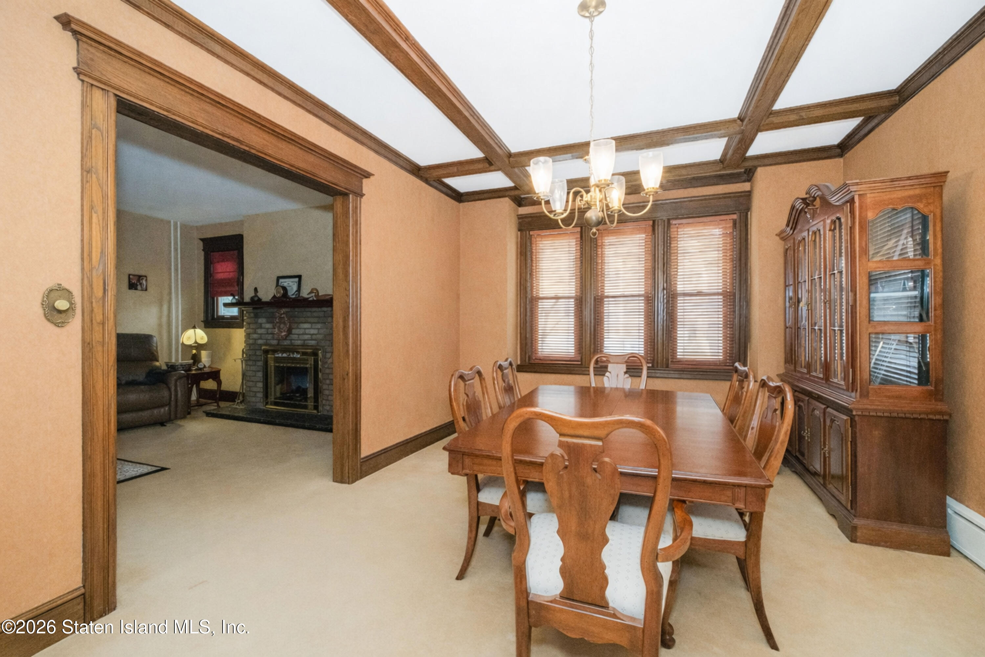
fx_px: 410
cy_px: 328
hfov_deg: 100.4
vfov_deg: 77.3
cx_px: 492
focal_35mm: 15
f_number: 8
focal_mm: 10
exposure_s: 1/60
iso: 2000
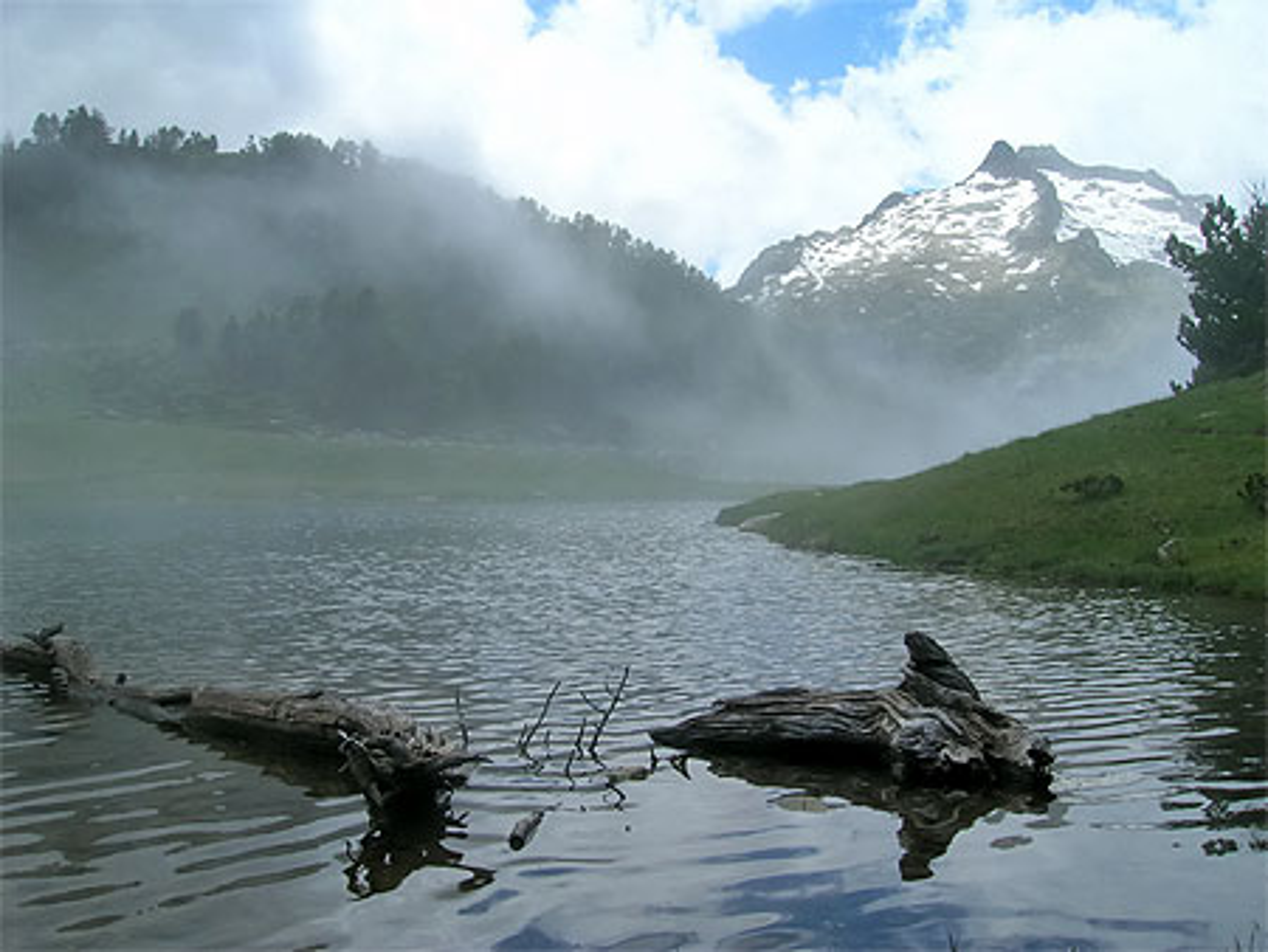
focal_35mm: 34
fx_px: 1246
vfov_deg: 41.8
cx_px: 634
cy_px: 476
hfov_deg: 53.9
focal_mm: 5.7
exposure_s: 1/427
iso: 50
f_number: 4.9
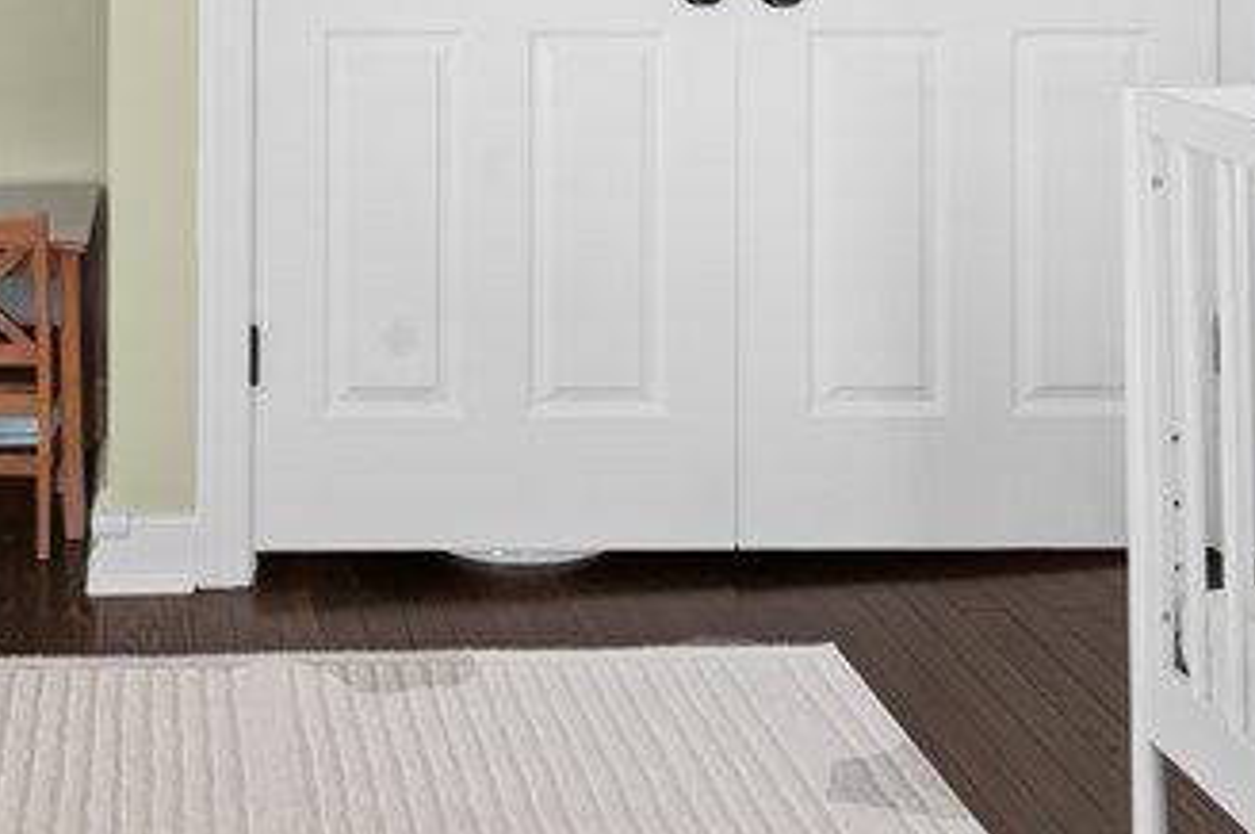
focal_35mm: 53
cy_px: -132
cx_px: 147
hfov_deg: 35.5
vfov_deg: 23.5
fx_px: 1846
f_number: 9
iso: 1250
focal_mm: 16
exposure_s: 1/10
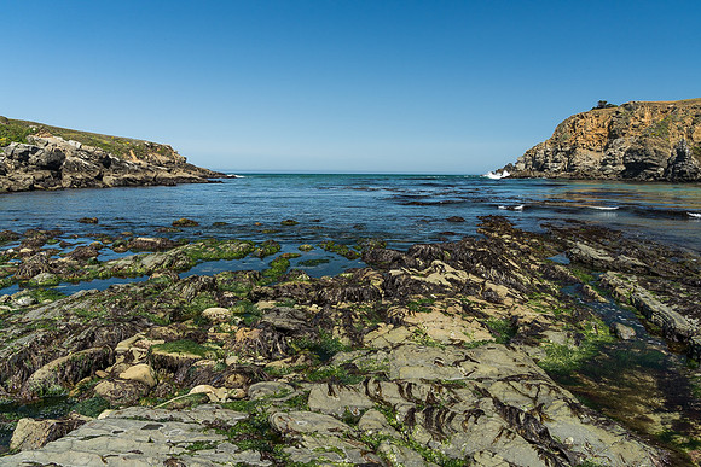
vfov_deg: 46.4
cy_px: 234
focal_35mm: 28
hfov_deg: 65.5
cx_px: 350
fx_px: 545
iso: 400
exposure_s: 1/400
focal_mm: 28
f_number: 9
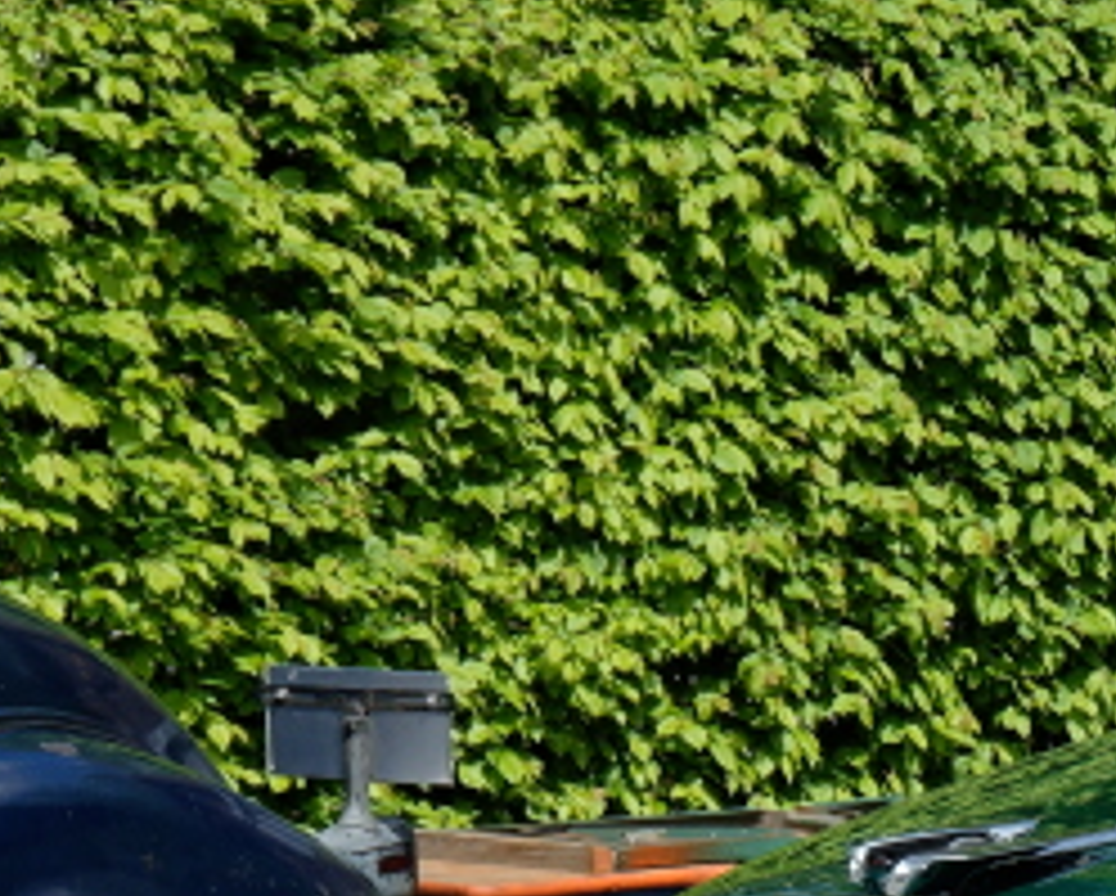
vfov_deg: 6.4
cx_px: 1881
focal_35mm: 238
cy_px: 1279
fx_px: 7879
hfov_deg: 7.9
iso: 250
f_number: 8
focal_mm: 35
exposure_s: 1/500
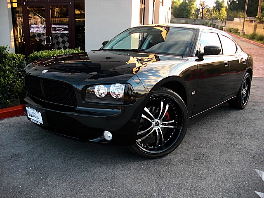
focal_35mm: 36
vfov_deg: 39.7
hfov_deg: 51.4
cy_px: 99
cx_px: 132
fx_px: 275
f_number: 2.8
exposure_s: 1/100
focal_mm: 6.3
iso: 100
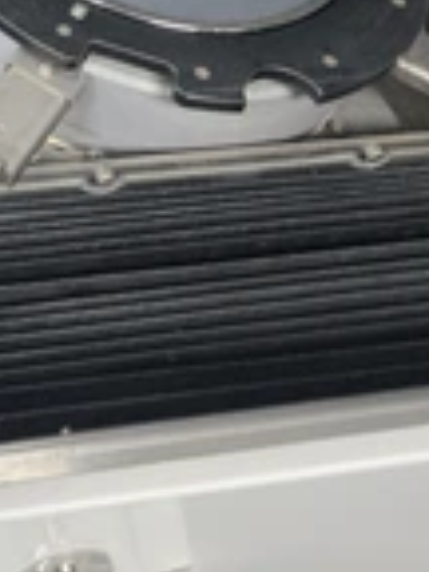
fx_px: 1058
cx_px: -139
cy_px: -191
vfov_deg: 25.6
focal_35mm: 64
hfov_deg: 20.8
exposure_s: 1/120
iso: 640
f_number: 1.8
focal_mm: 5.4
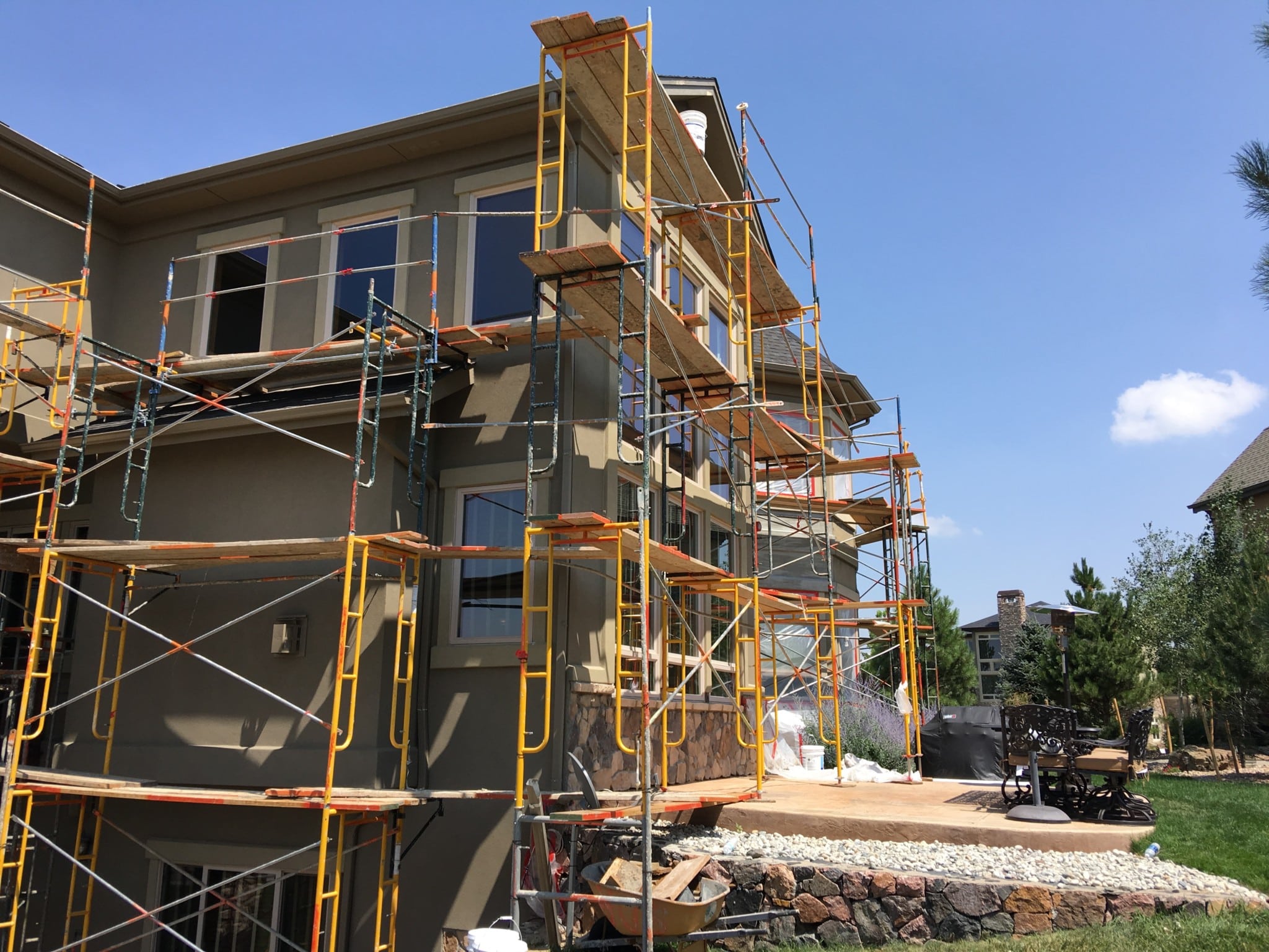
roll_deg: -1.0
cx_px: 634
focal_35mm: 29
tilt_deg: +15.4
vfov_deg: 48.2
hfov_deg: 61.7
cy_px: 476
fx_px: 1063
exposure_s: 1/962
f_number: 2.2
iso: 25
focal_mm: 4.15
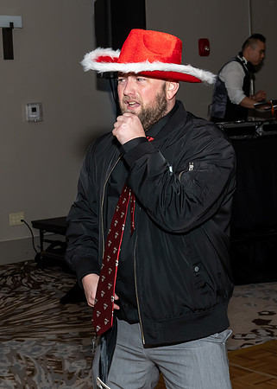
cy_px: 182
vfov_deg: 25.6
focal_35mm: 77
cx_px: 73
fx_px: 853
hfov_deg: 18.3
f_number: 6.3
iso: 400
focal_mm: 23
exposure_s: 1/250
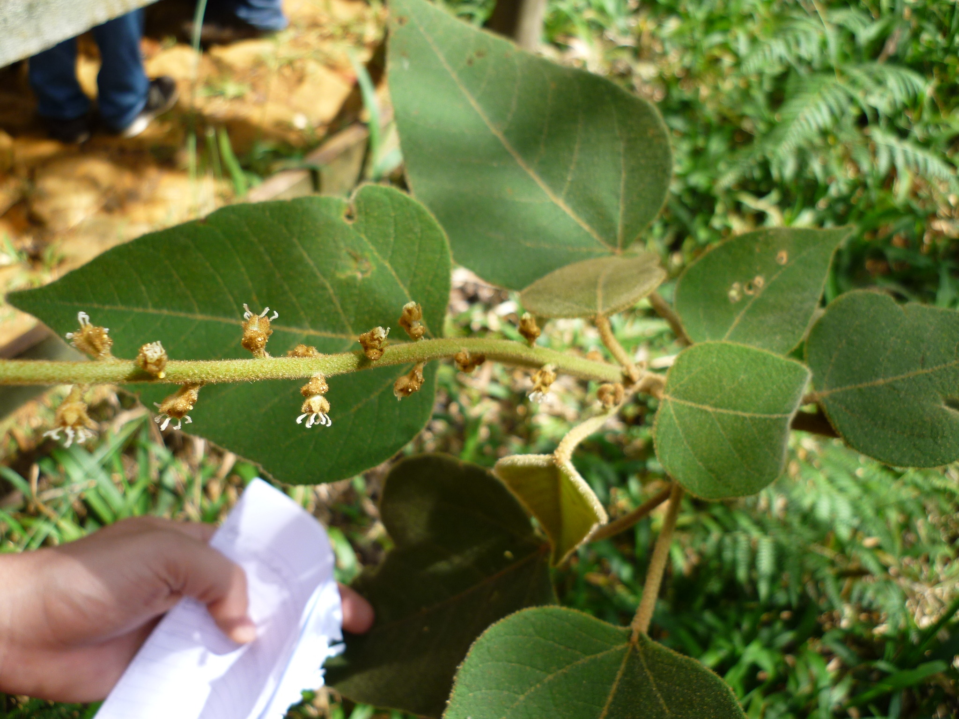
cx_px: 480
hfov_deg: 58.4
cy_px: 360
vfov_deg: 45.4
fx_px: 859
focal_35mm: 31
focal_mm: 5.5
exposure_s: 1/250
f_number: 2.8
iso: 80
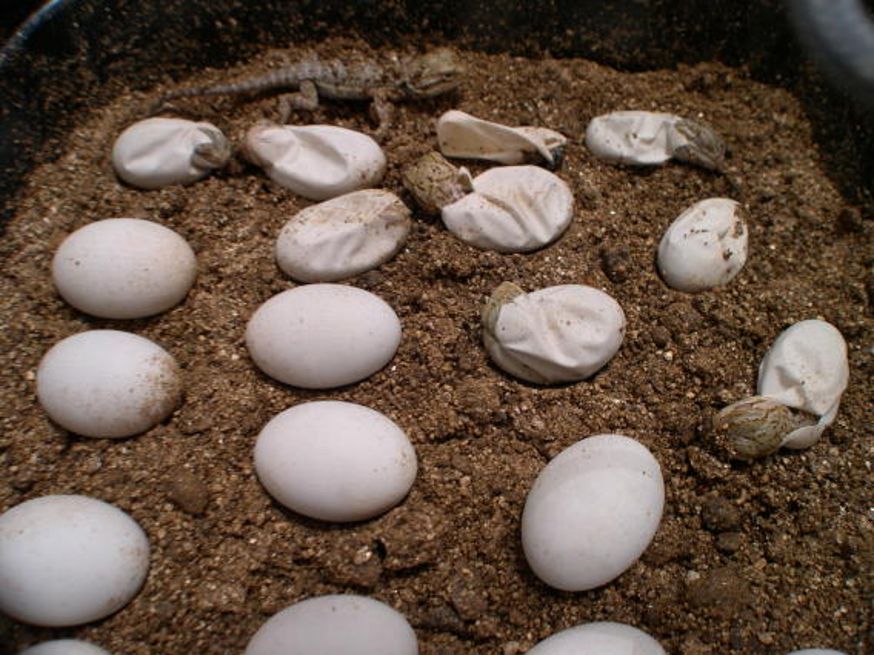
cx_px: 437
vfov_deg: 37.7
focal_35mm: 38
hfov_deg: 49.0
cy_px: 328
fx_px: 959
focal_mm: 8
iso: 100
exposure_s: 1/10.6
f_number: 2.8
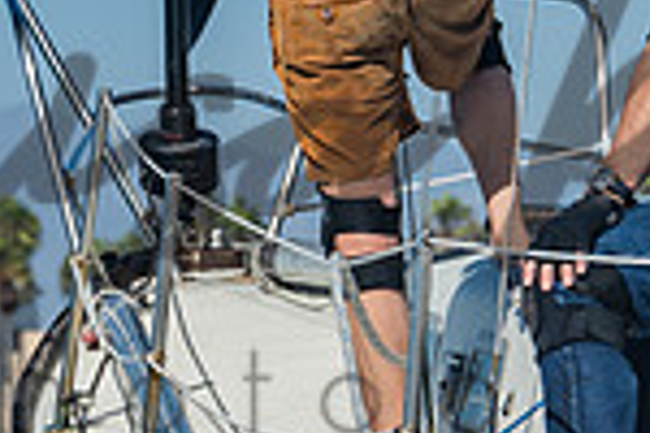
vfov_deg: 2.4
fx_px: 10273
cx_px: 419
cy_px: -258
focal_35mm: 569
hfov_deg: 3.6
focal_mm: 105
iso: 160
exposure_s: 1/500
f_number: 6.3
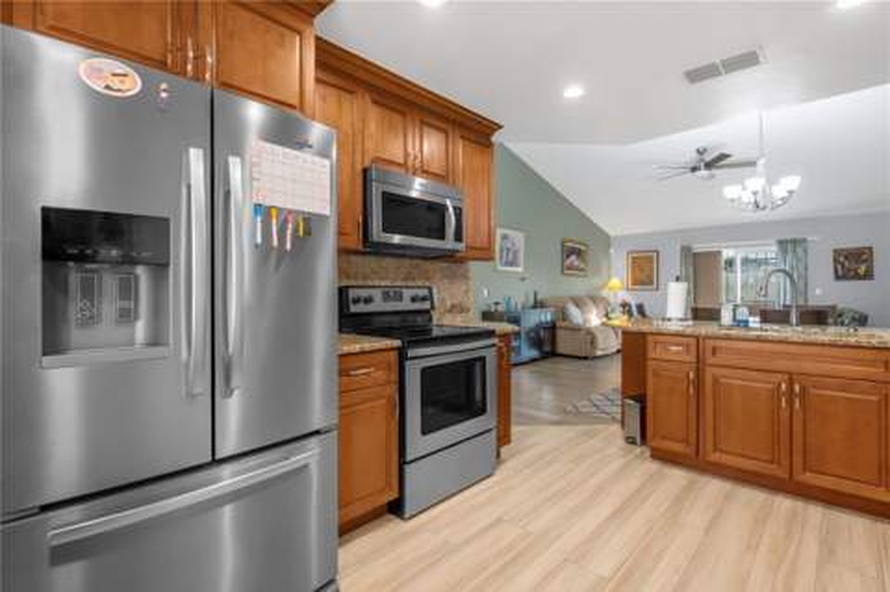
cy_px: 296
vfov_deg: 73.6
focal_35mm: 16
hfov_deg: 96.8
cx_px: 445
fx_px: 395
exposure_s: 1/40
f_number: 5.6
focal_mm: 16
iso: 400
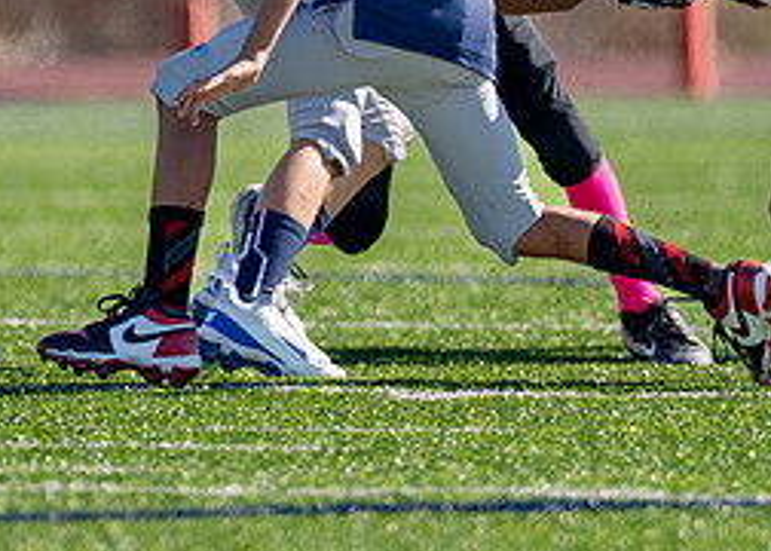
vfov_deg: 1.6
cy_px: -143
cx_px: 357
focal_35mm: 884
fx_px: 19357
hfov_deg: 2.3
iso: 160
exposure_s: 1/4000
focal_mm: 200
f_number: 2.8
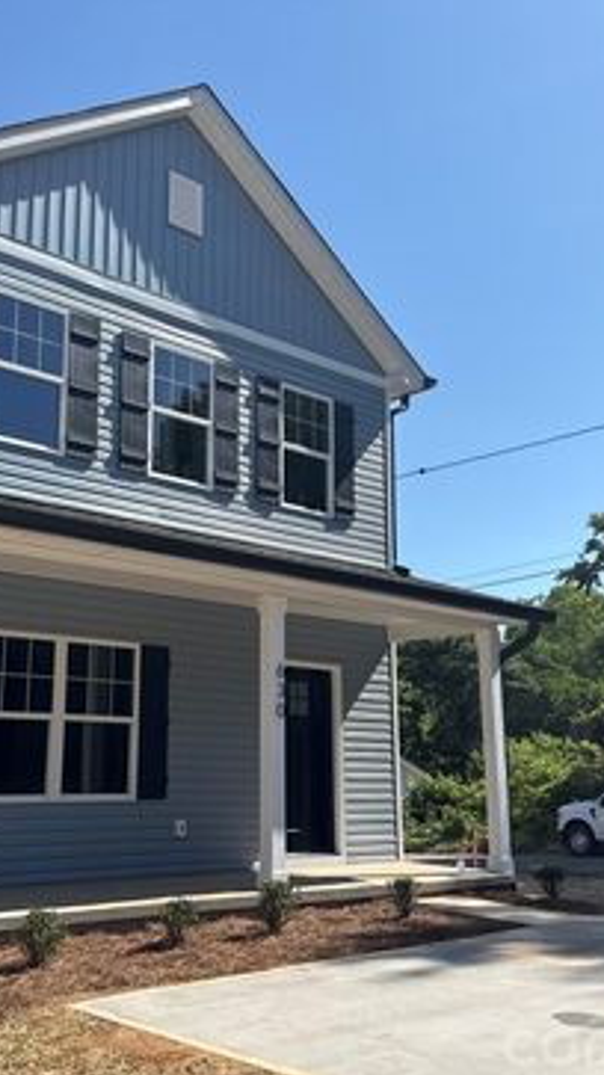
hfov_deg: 32.5
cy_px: 546
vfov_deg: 55.3
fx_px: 1026
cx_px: 198
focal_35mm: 36
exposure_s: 1/4673
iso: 80
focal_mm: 6.76
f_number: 1.78
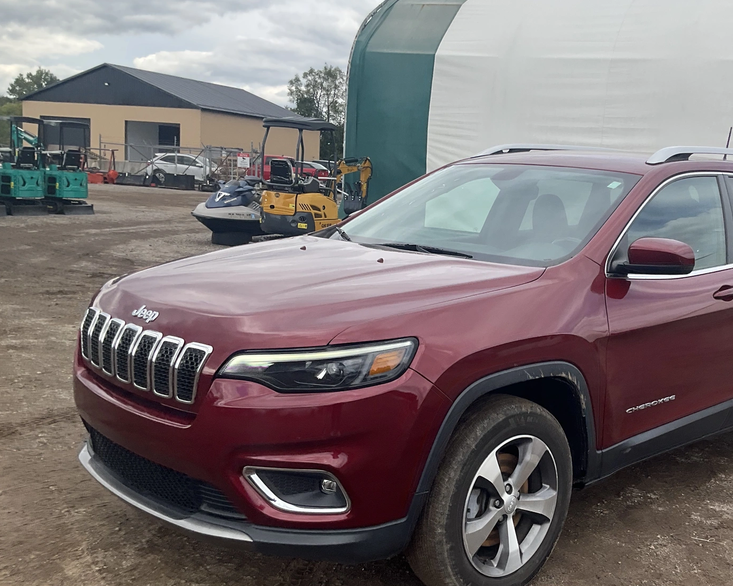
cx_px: 499
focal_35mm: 41
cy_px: 321
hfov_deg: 44.0
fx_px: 890
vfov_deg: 36.5
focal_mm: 3
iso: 25
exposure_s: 1/1121
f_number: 1.8
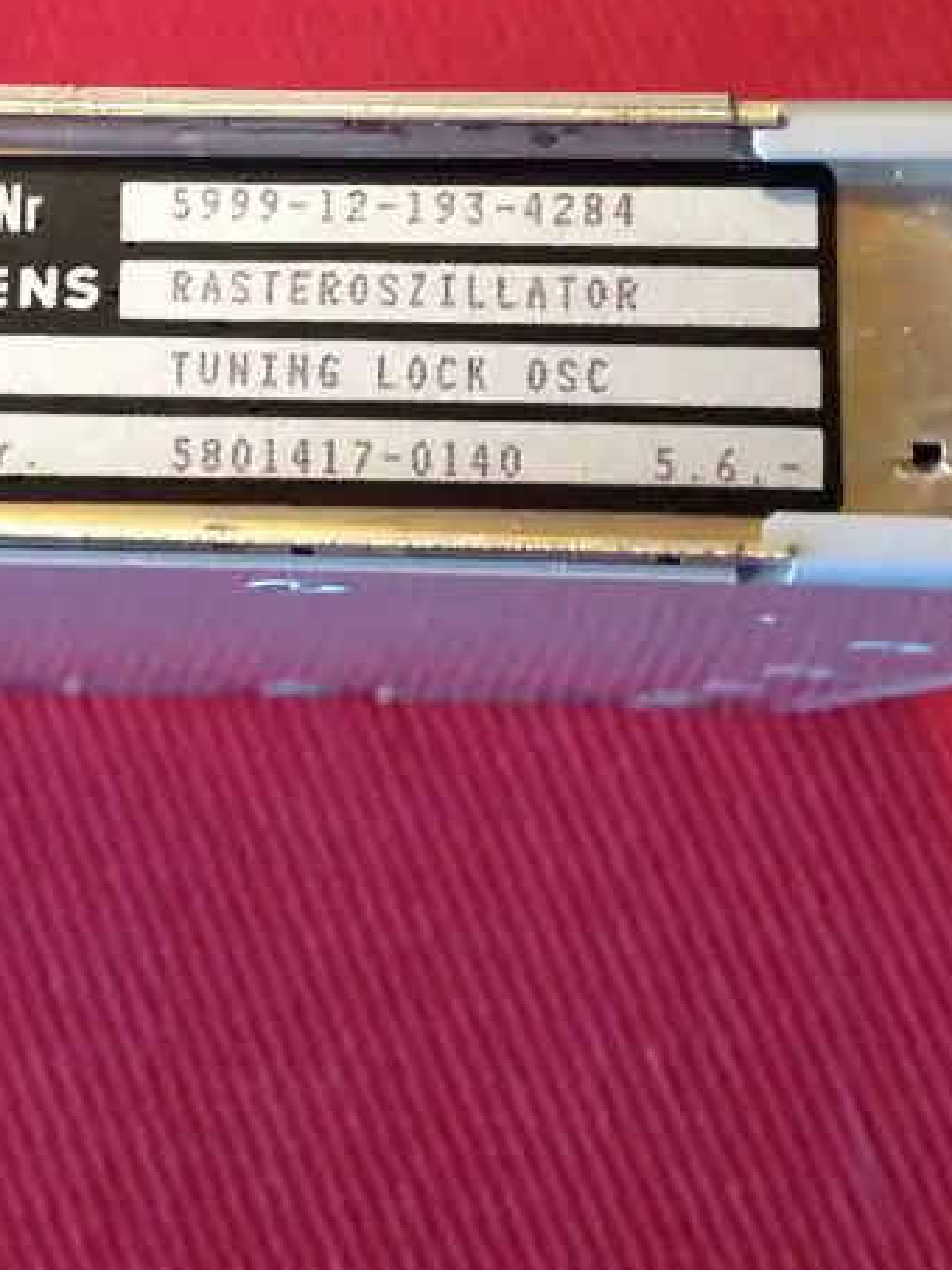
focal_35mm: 77
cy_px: 297
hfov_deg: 18.9
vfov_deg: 25.0
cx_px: 176
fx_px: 2826
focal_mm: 4.28
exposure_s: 1/15
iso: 50
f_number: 2.4
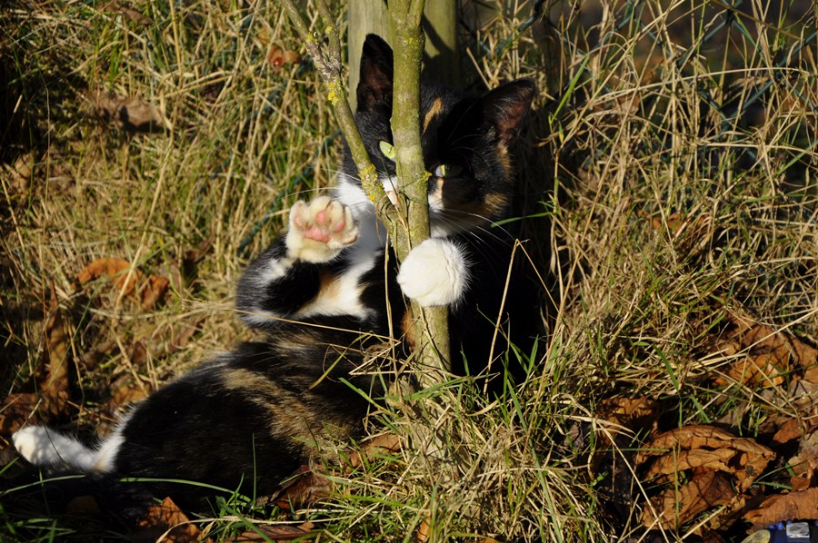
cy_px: 272
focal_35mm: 120
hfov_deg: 17.1
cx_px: 409
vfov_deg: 11.4
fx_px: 2724
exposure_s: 1/500
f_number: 8
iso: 200
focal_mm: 80
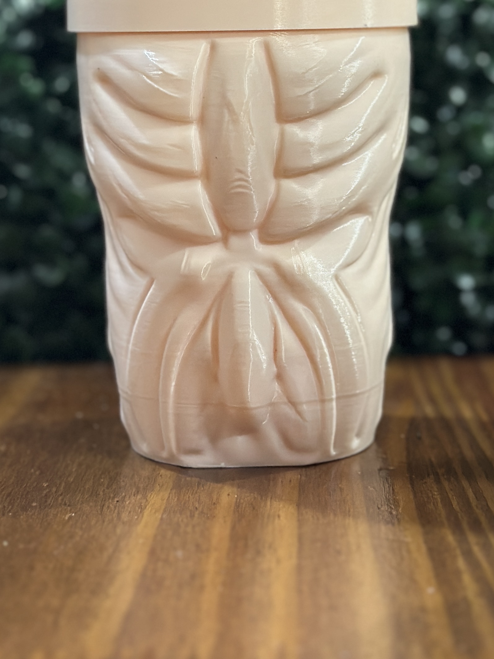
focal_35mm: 91
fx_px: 1732
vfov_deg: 21.0
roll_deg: +0.2
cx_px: 275
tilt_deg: -0.1
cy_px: 42
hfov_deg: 16.2
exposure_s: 1/33
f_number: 1.78
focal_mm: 6.86
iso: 320
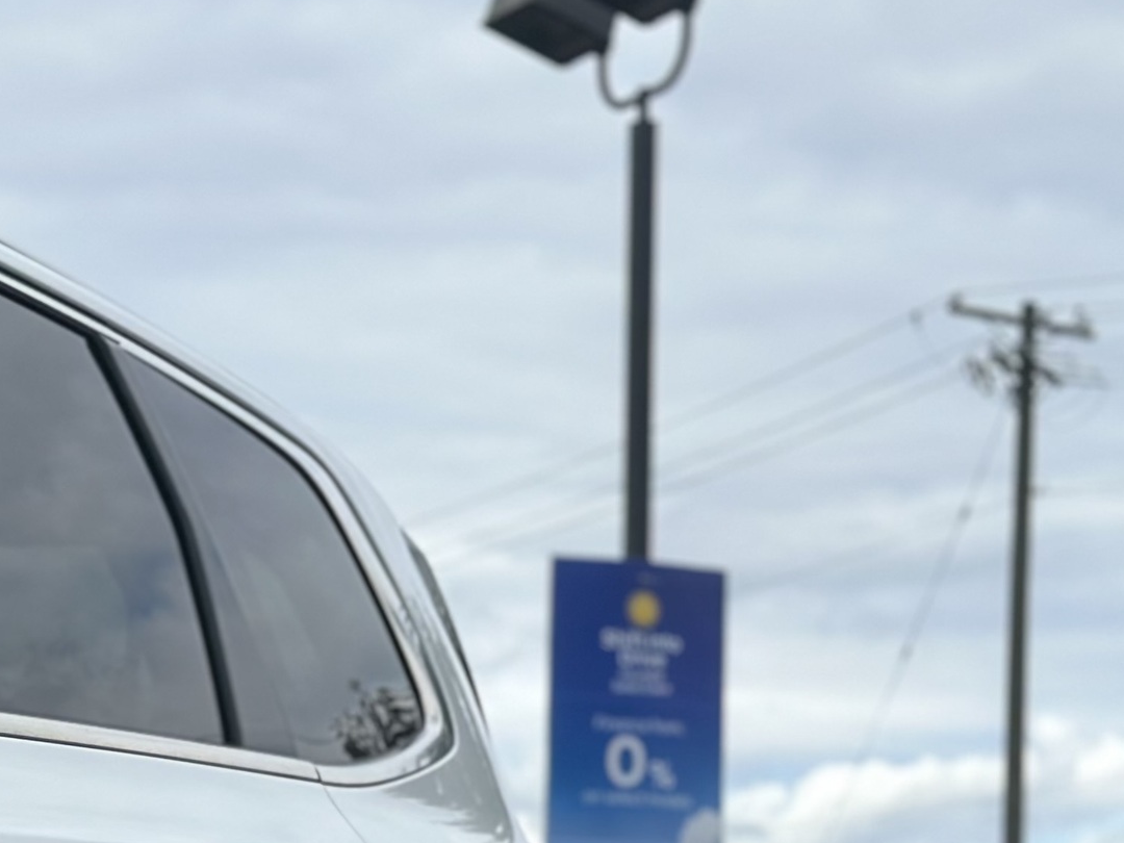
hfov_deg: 15.2
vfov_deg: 11.3
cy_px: 1071
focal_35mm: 128
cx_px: 61
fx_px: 4156
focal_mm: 6.86
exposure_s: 1/4785
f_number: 1.78
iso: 100
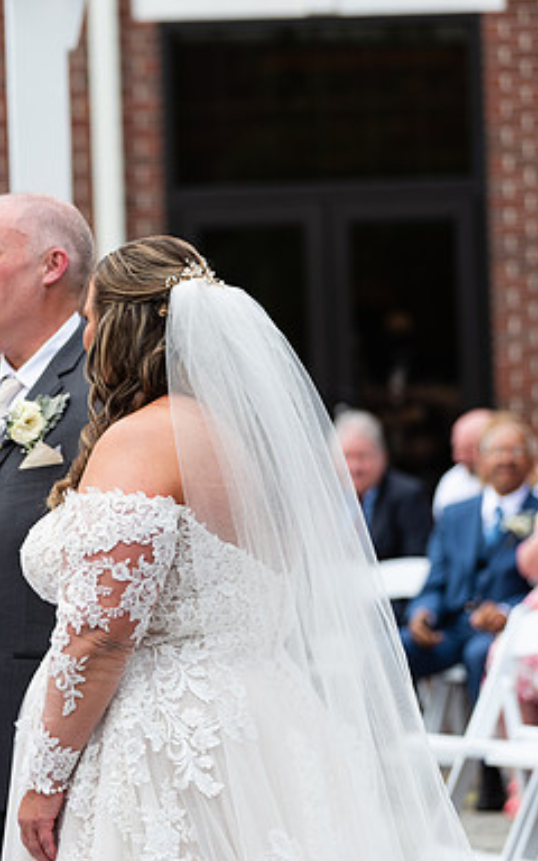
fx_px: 3847
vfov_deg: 12.8
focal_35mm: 164
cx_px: -36
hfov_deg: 7.9
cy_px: 432
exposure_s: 1/640
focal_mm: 102
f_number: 2.8
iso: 64
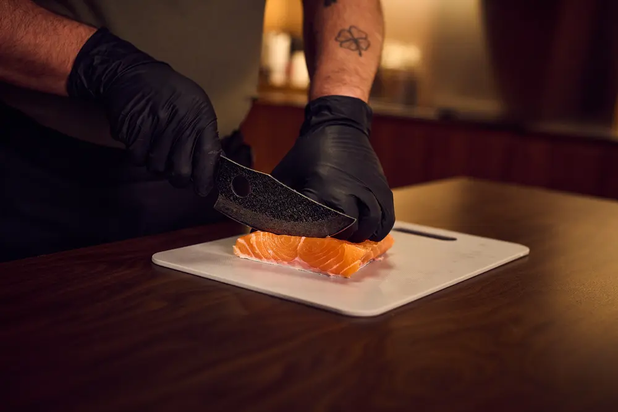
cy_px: 206
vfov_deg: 27.0
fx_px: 858
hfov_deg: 39.6
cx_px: 309
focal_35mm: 50
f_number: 3.2
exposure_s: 1/250
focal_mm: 50
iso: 1000
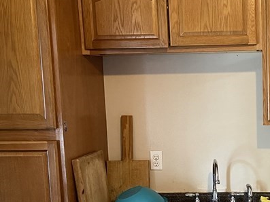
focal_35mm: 67
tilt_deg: -9.4
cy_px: 157
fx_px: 523
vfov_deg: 21.7
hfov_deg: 27.5
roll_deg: +2.1
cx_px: 261
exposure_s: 1/40
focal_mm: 5.1
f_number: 1.6
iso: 400
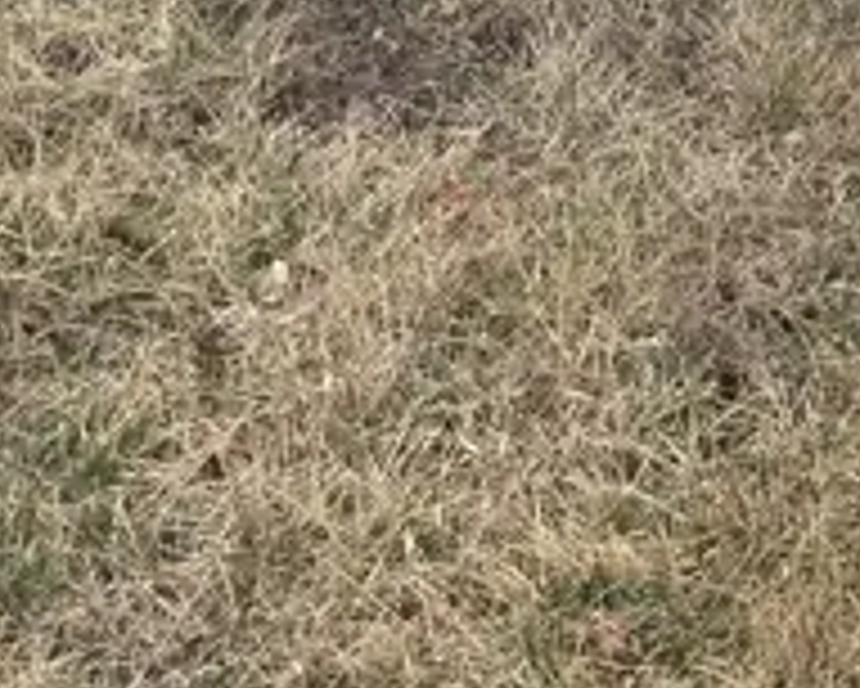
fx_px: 2674
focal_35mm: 105
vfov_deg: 12.5
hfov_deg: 18.3
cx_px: 392
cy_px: -776
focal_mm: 3.99
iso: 20
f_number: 1.8
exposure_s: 1/1066
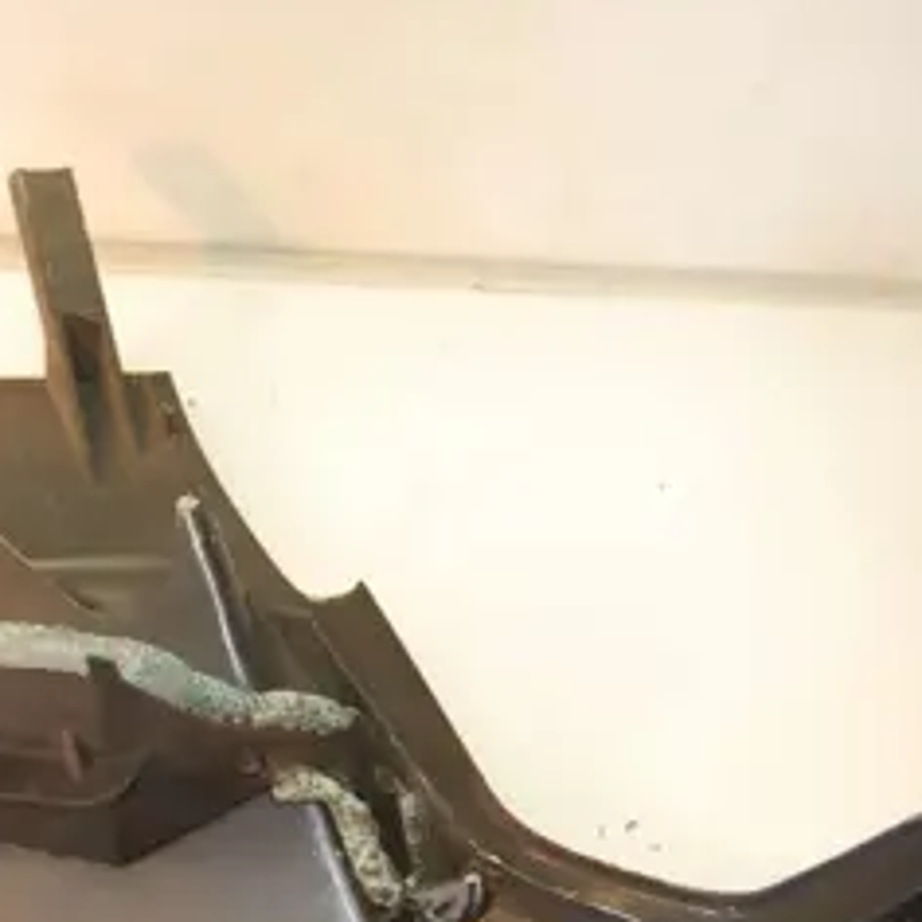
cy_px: 652
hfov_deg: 22.4
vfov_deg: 22.6
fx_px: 2290
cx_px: 154
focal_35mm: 76
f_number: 4
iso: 400
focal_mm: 26
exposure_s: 1/60
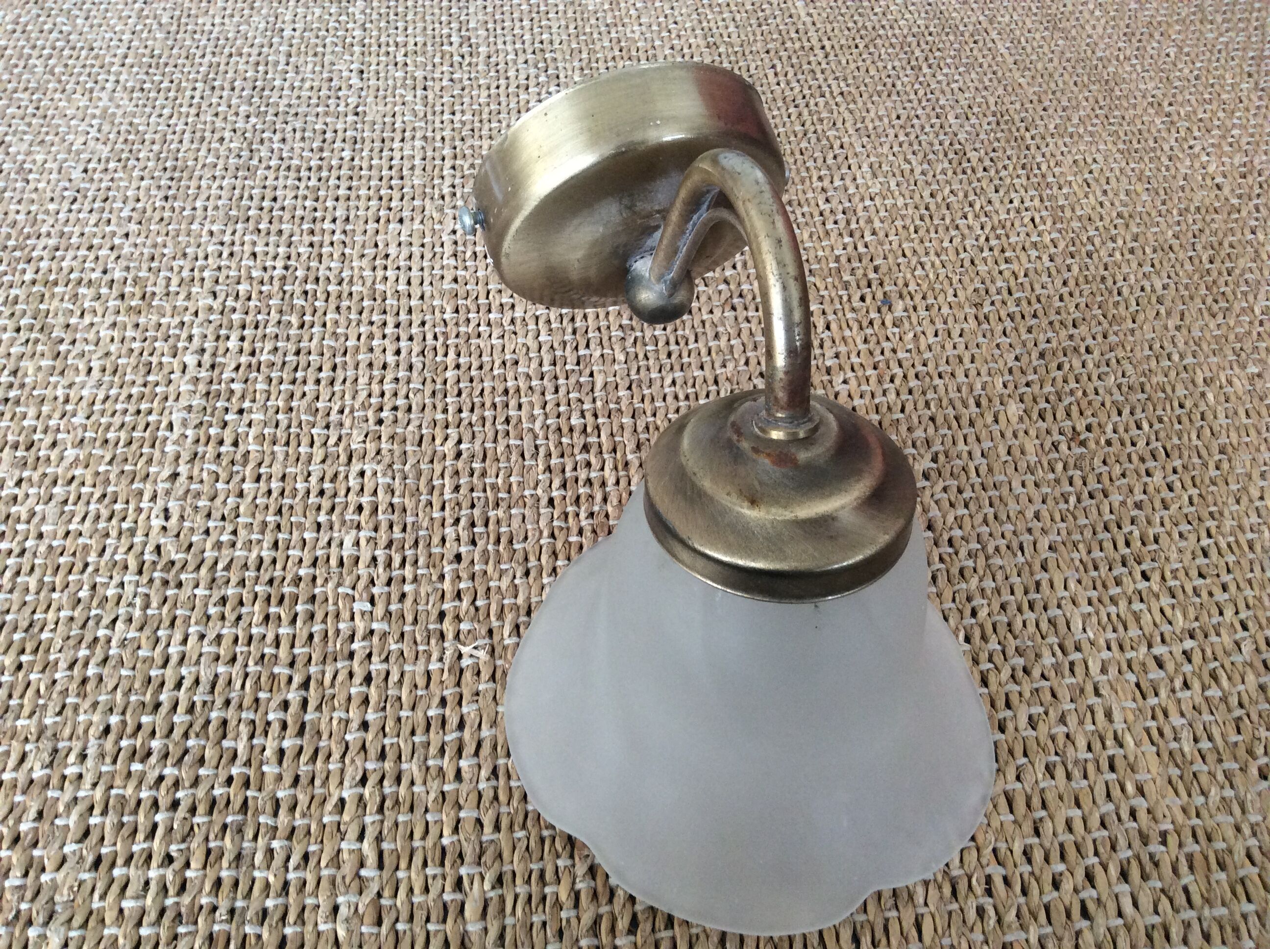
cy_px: 474
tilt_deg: -49.1
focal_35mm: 32
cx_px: 635
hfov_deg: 56.9
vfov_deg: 44.1
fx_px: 1172
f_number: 2.4
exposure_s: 1/25
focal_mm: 3.3
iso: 125
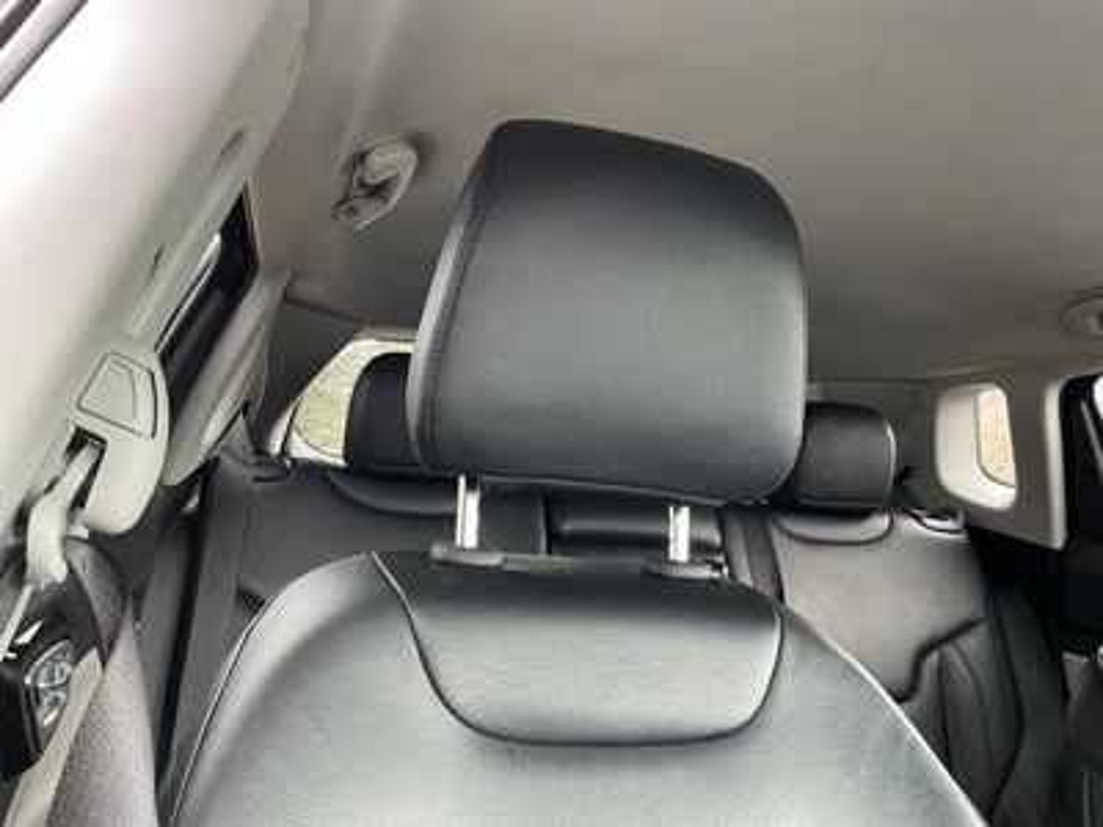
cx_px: 552
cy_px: 414
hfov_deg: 63.4
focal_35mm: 28
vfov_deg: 49.7
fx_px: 892
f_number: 1.8
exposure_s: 1/60
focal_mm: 3
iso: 125
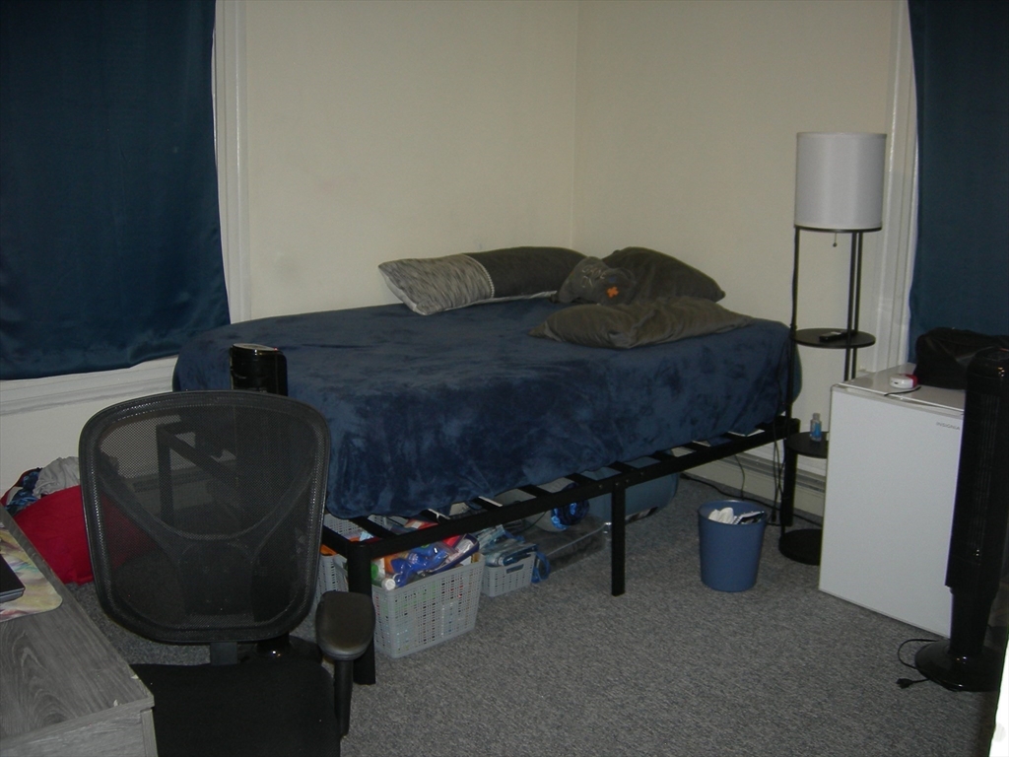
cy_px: 378
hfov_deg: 51.4
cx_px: 504
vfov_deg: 39.7
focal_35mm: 36
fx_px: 1049
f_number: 2.7
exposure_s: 1/60.1
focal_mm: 7.5
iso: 96
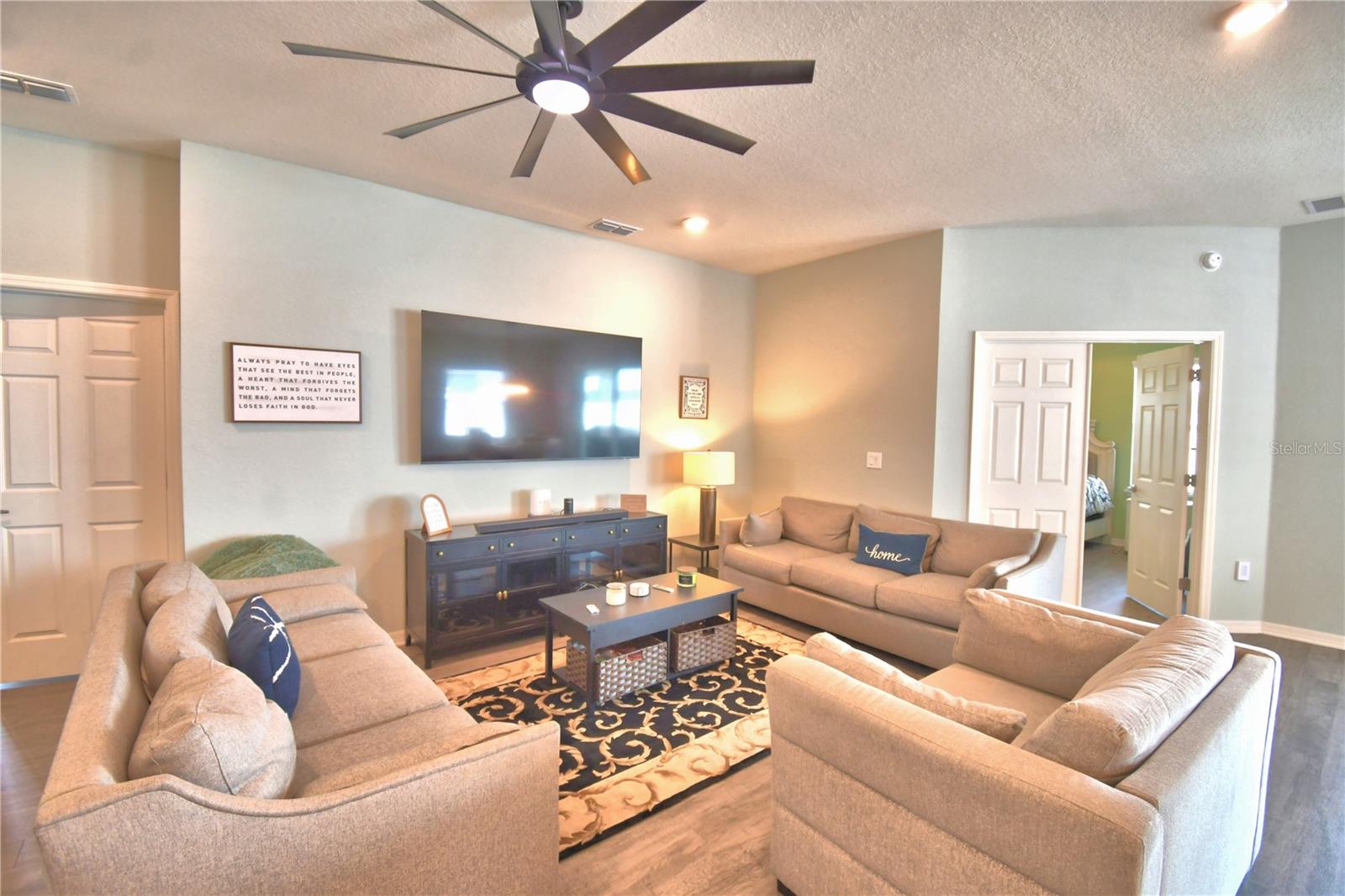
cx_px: 672
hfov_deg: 100.4
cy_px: 448
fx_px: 560
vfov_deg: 77.3
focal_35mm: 15
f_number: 4.5
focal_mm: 10
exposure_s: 1/40
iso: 400
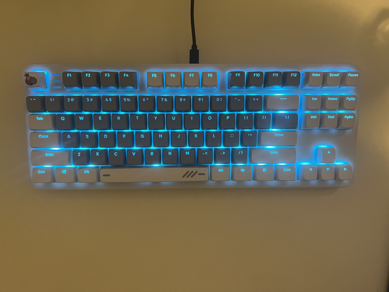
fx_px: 292
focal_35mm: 26
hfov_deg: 67.3
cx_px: 194
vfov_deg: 53.1
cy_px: 146
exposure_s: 1/50
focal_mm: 5.7
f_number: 1.5
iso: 320
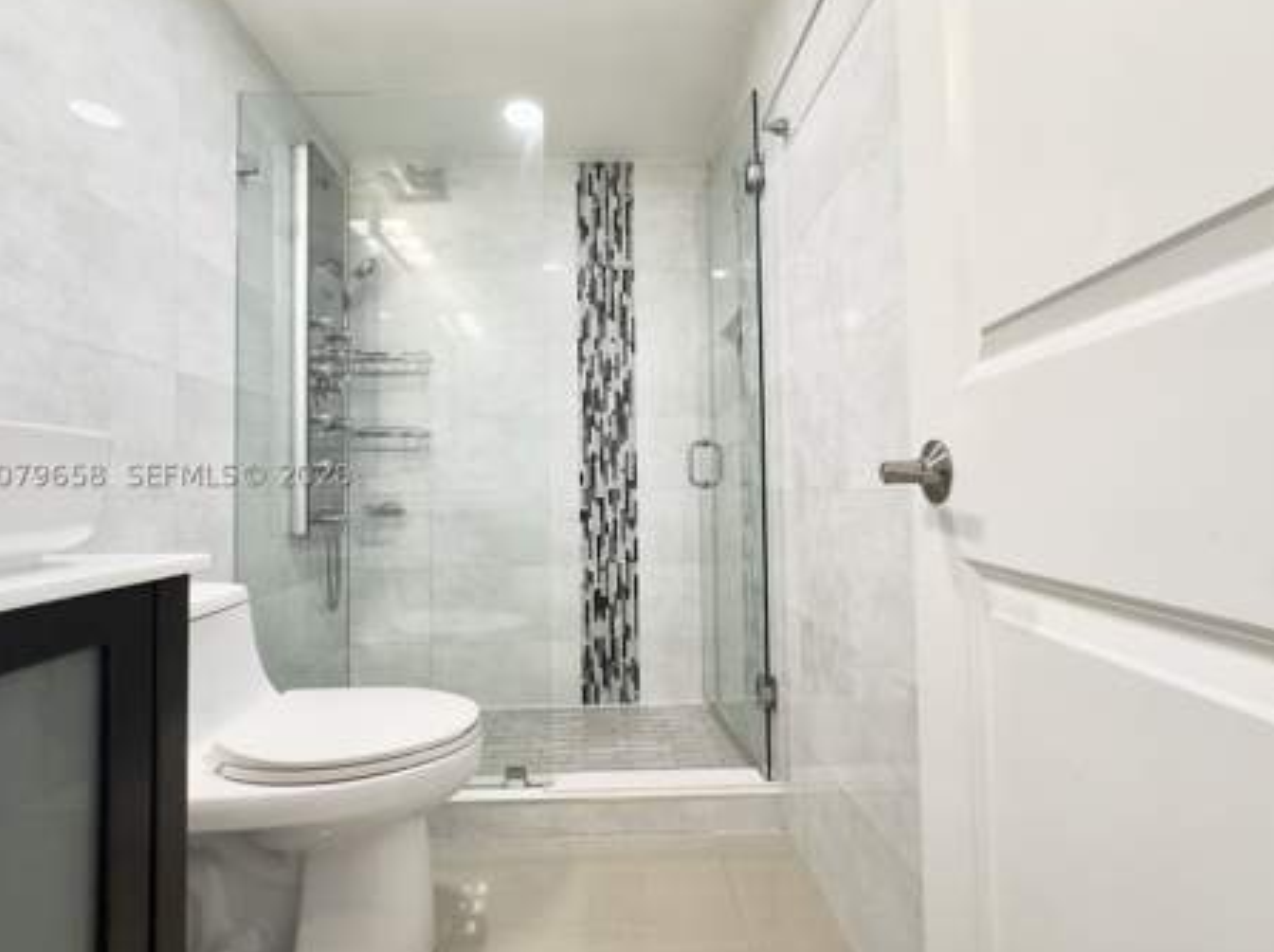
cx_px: 611
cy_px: 473
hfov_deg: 98.2
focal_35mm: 15
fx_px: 551
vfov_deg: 81.6
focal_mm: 2.22
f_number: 2.2
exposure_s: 1/120
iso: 160
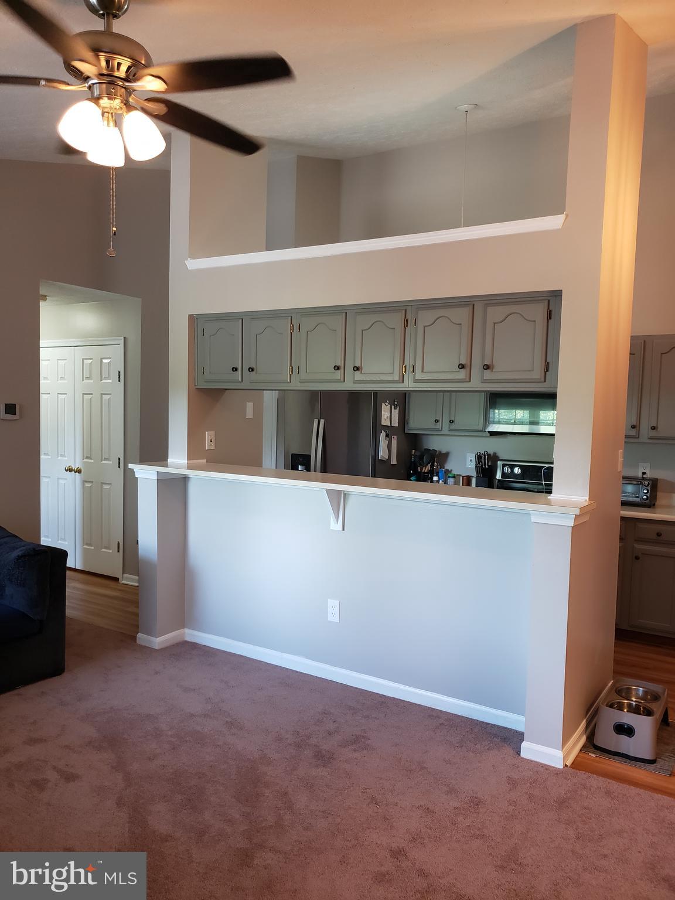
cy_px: 450
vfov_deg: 67.3
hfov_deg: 53.1
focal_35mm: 26
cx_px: 338
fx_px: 676
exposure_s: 1/60
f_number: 1.5
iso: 250
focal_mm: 4.3
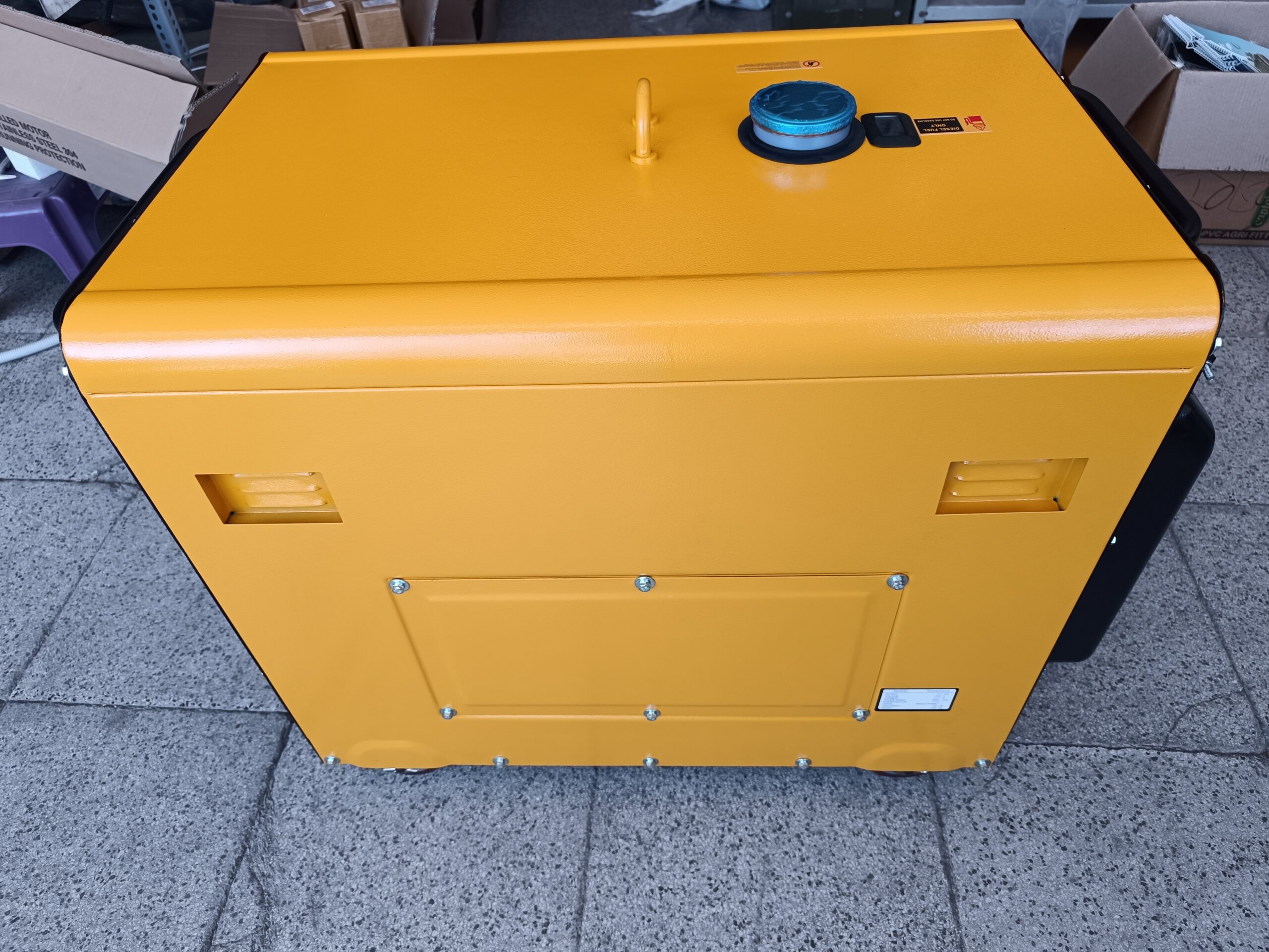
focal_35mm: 24
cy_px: 476
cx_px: 634
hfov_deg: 71.6
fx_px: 880
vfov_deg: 56.8
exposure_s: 1/100
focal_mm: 6.14
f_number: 1.65
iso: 160
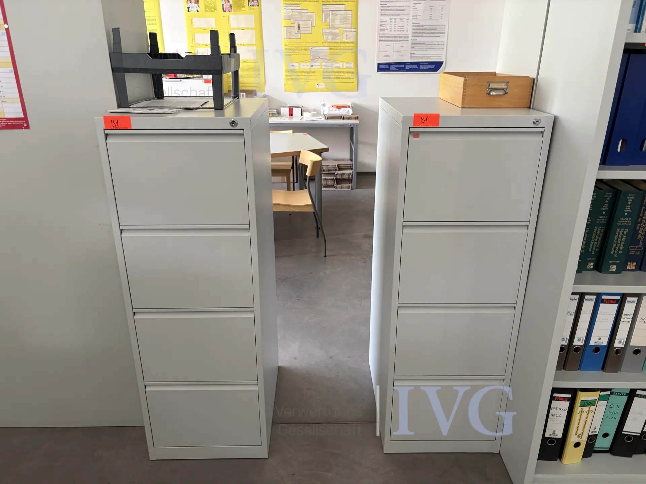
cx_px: 323
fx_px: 485
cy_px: 242
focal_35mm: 26
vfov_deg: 53.1
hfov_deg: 67.3
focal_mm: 5.96
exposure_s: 1/50
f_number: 1.6
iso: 200
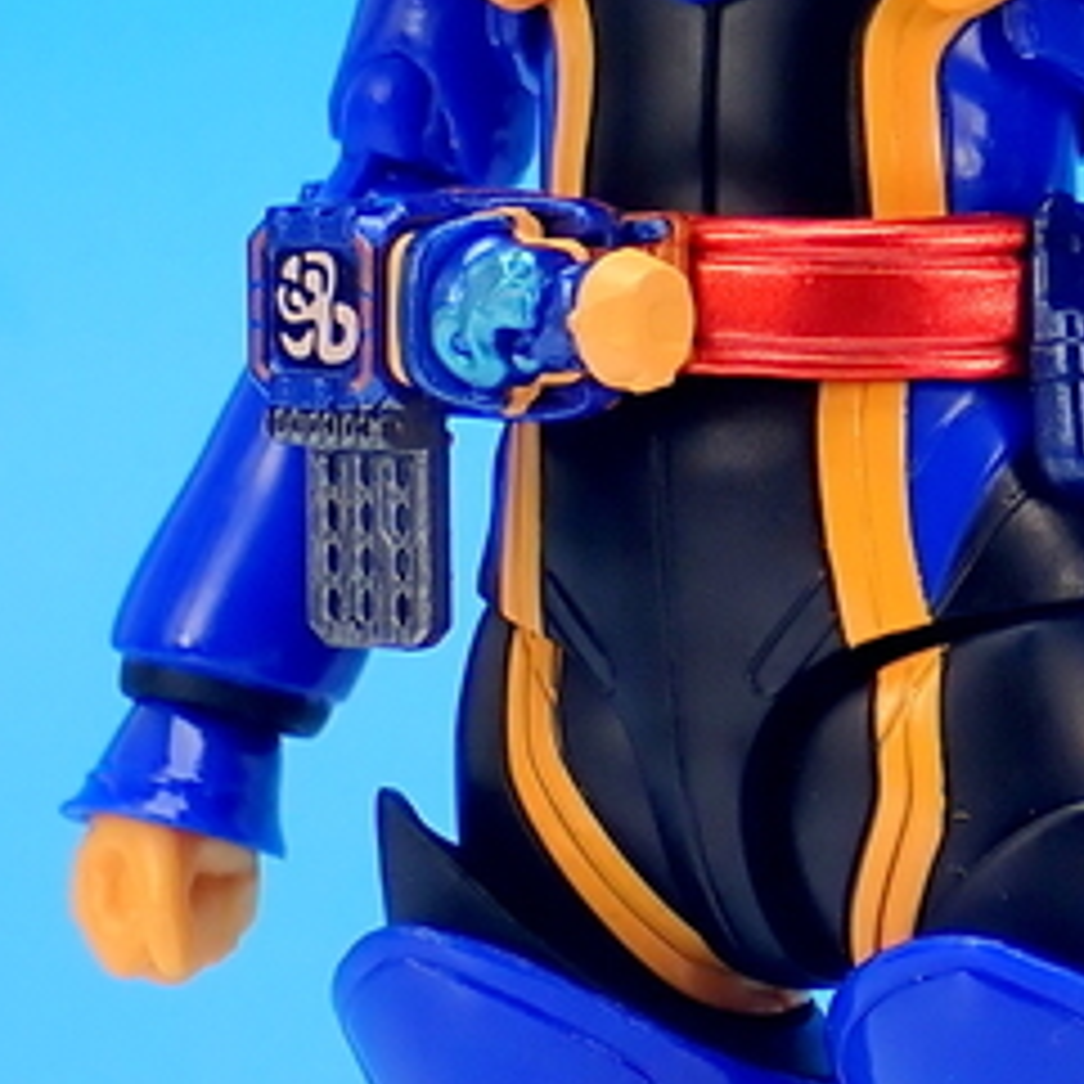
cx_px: 1012
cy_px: 774
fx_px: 9460
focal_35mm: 267
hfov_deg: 6.5
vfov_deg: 6.6
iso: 100
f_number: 3.9
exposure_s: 1/10
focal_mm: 12.73
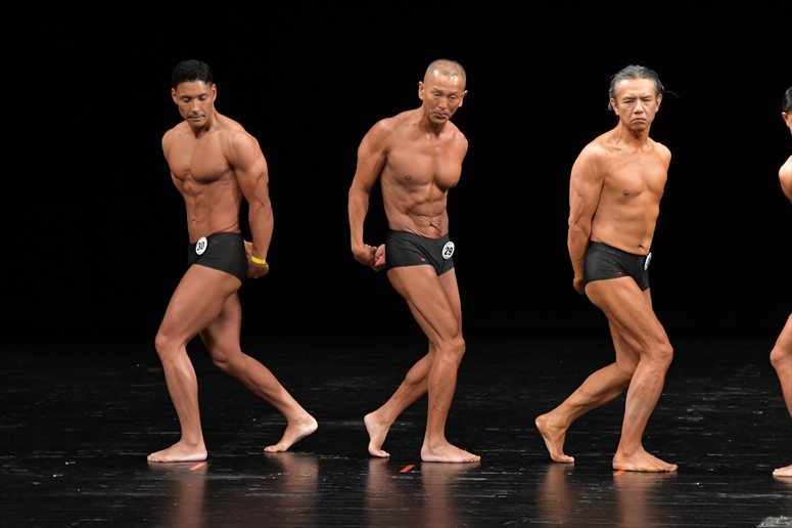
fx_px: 5607
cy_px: 264
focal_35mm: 255
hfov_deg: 8.1
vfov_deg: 5.4
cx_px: 396
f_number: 5.6
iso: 3200
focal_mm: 170
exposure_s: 1/400
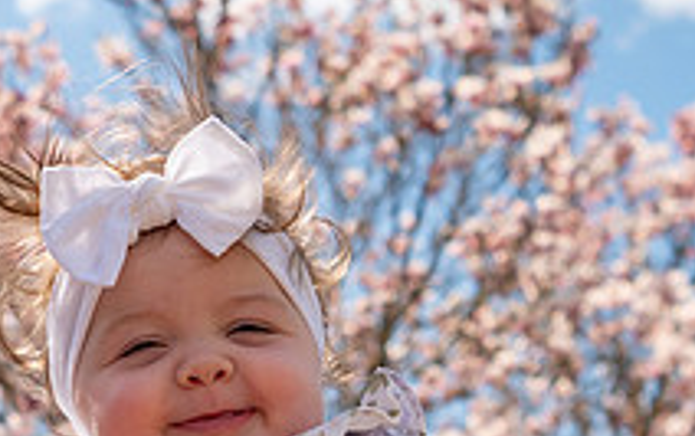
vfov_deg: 11.3
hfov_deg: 18.0
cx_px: 192
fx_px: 2181
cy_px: 440
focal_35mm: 115
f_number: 3.5
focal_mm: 28
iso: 400
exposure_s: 1/8000
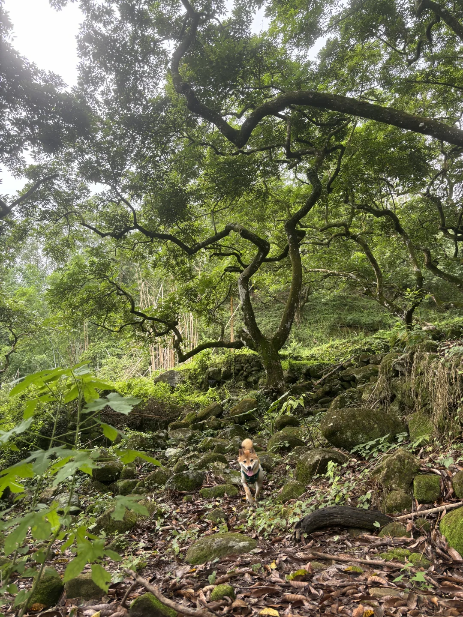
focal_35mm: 26
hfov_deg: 53.1
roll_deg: +1.3
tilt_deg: +16.6
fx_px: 464
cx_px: 232
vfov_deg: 67.3
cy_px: 308
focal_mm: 5.96
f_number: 1.6
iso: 50
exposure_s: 1/151
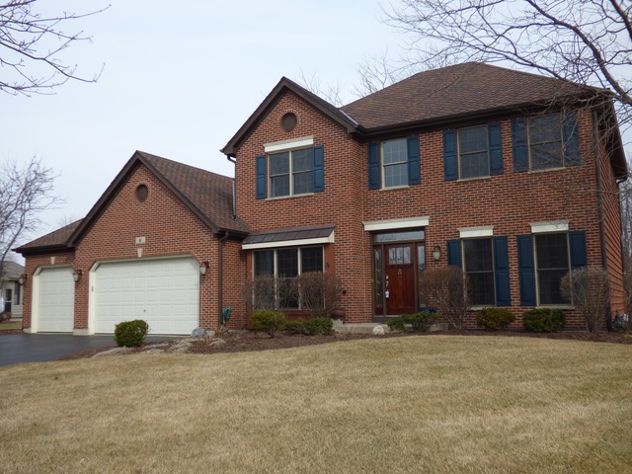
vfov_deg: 44.2
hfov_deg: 56.8
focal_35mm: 32
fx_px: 584
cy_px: 237
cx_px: 316
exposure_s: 1/800
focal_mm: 5.78
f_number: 3.4
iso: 100
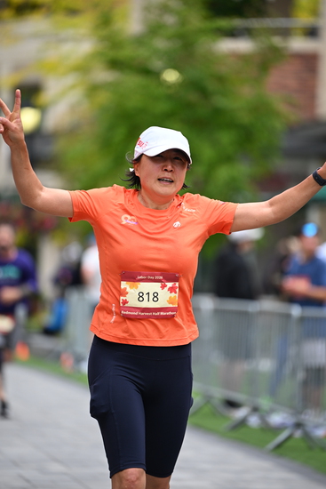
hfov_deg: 6.9
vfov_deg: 10.3
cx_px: 163
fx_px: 2715
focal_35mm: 200
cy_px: 244
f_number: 2.8
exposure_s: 1/2000
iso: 640
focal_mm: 200
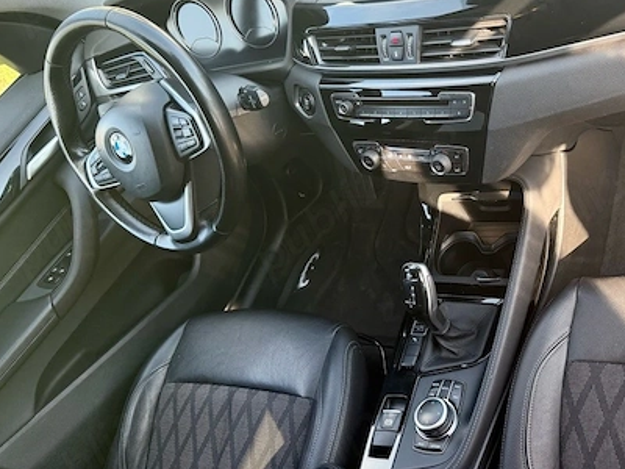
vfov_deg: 39.6
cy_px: 205
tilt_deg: -39.3
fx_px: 650
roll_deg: +33.7
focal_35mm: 36
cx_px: 419
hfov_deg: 50.4
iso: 160
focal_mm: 6.76
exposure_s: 1/229
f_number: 1.78
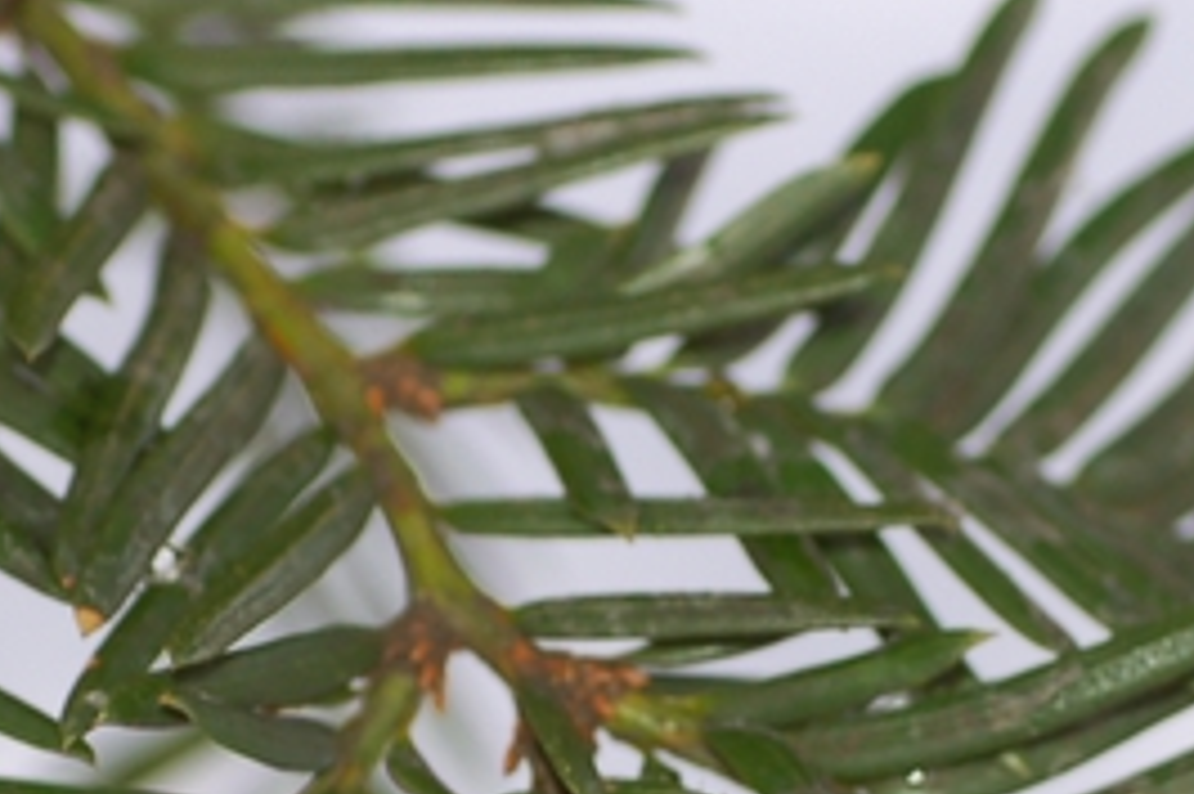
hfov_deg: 5.1
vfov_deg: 3.4
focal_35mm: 404
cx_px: 624
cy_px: 1090
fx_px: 13391
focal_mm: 70
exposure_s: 1/250
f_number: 4
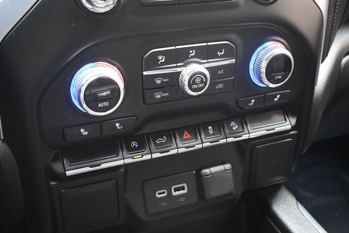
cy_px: 116
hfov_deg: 45.5
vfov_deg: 31.2
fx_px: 417
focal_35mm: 43
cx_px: 174
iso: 1800
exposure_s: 1/125
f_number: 4.2
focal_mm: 29
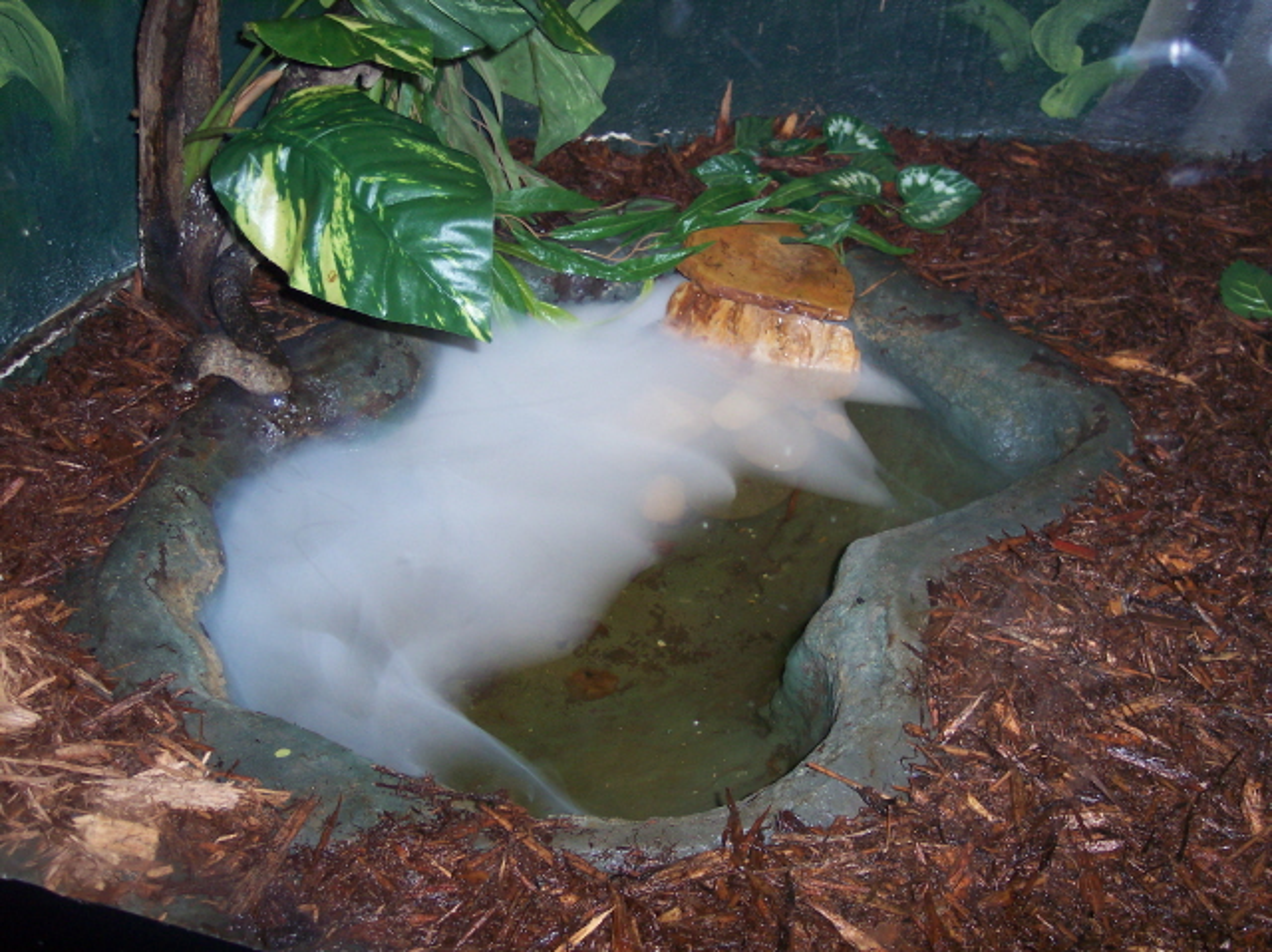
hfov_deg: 49.0
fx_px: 1395
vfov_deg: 37.7
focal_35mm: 38
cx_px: 636
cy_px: 476
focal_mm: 8
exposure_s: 1/30
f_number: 2.8
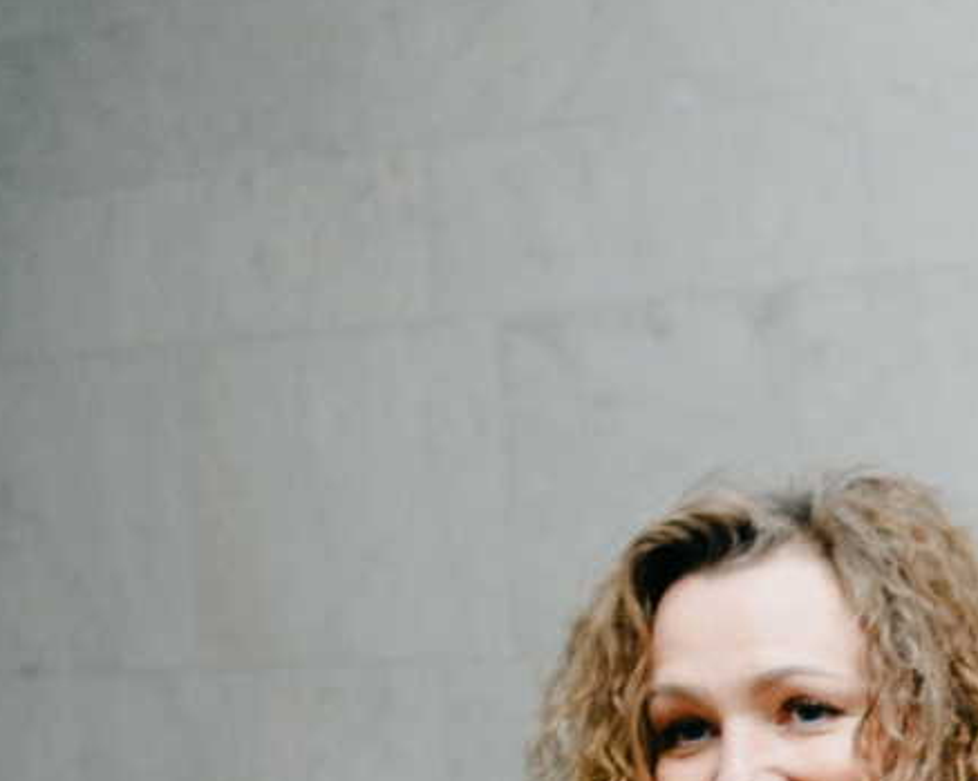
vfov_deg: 9.4
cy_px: 1523
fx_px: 4455
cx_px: 2598
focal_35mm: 154
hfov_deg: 10.3
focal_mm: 28
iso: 400
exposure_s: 1/160
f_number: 4
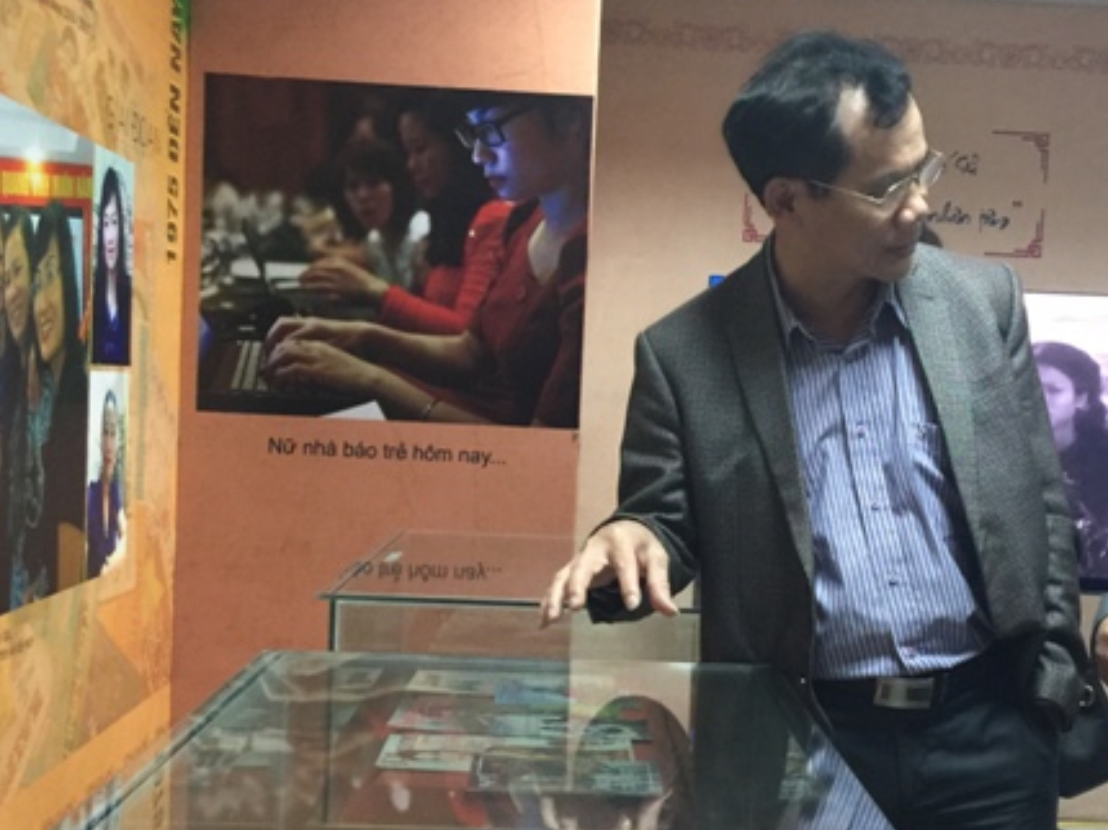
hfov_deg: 35.4
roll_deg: -4.8
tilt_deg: -4.1
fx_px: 1727
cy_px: 528
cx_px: 675
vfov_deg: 26.9
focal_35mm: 54
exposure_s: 1/10
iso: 100
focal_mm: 4.15
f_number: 2.2
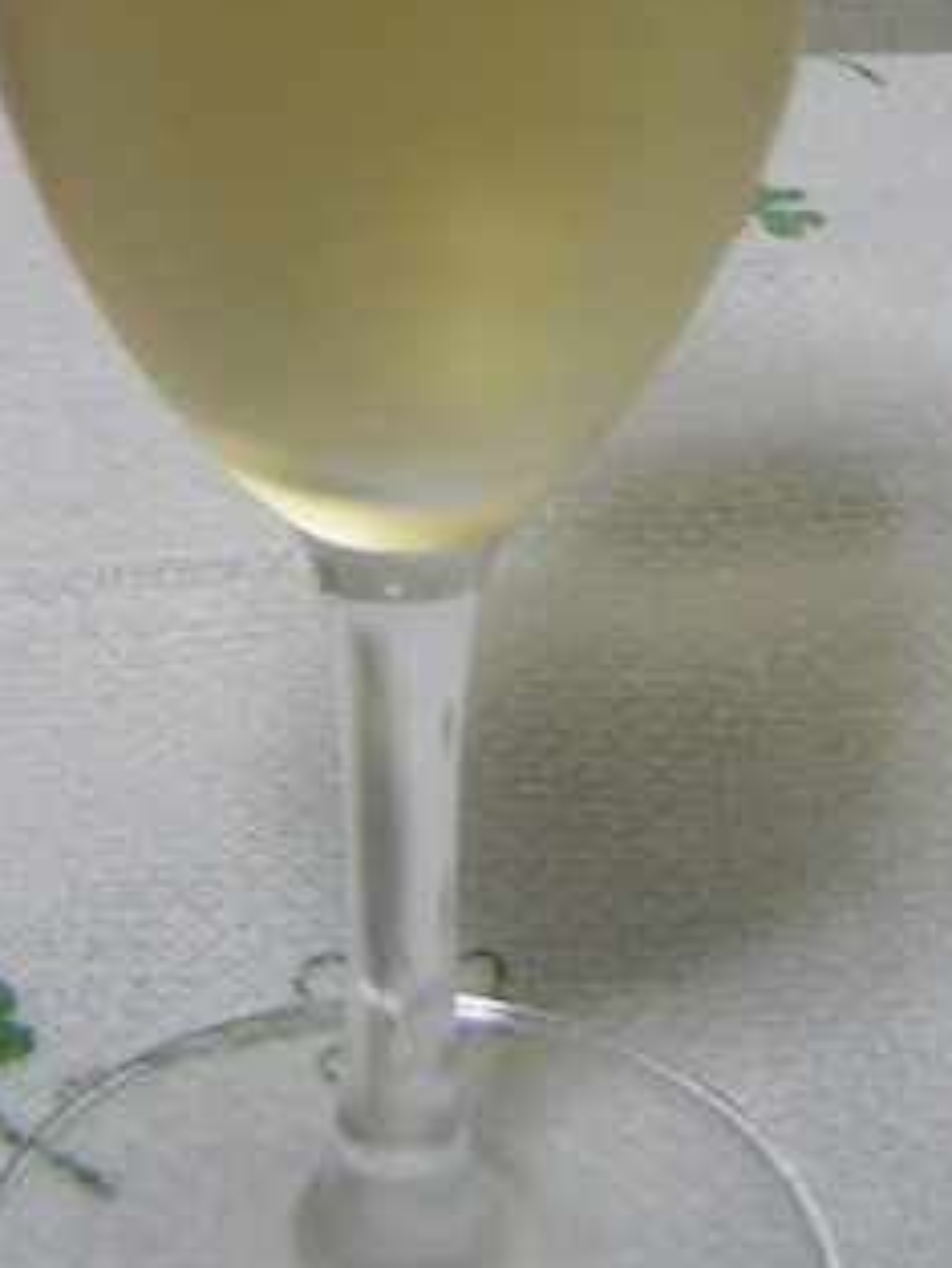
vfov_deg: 20.8
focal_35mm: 92
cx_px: 466
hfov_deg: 16.1
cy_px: 113
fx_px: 3371
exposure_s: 1/9.9
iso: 50
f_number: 2.6
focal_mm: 4.7
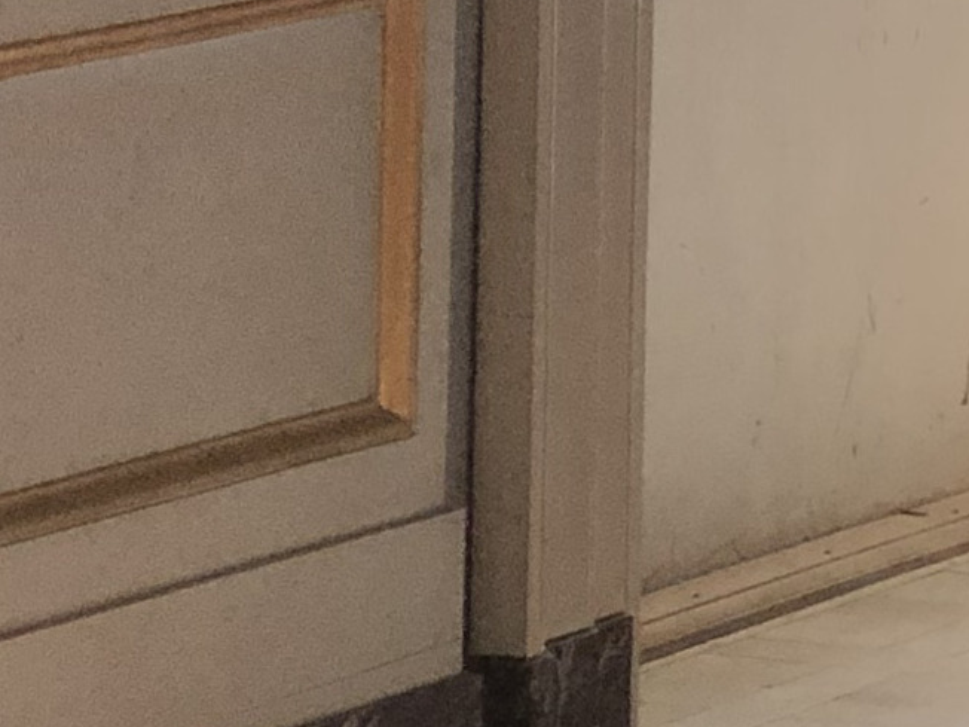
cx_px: 2651
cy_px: -1212
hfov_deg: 5.9
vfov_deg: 4.5
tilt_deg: +1.3
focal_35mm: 319
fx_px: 8930
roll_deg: +0.3
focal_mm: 6
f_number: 2.4
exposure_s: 1/50
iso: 20
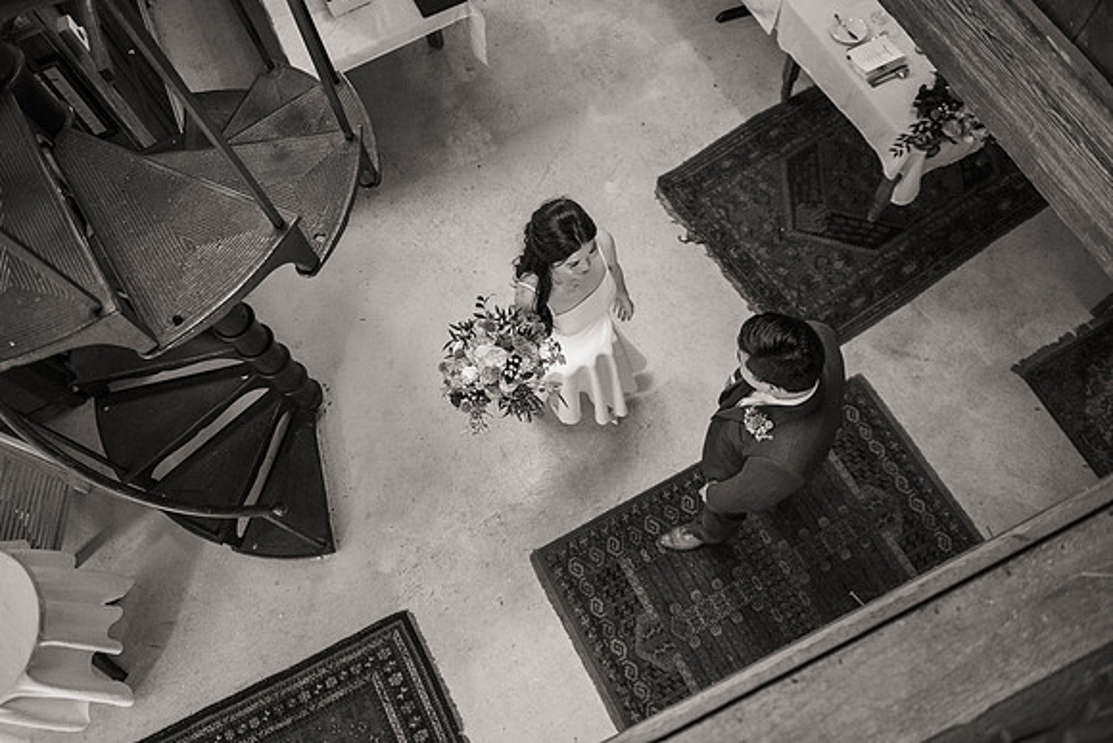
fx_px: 835
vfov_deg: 48.0
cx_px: 556
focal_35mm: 27
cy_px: 372
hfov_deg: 67.4
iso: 2500
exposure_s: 1/160
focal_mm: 27
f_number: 2.8
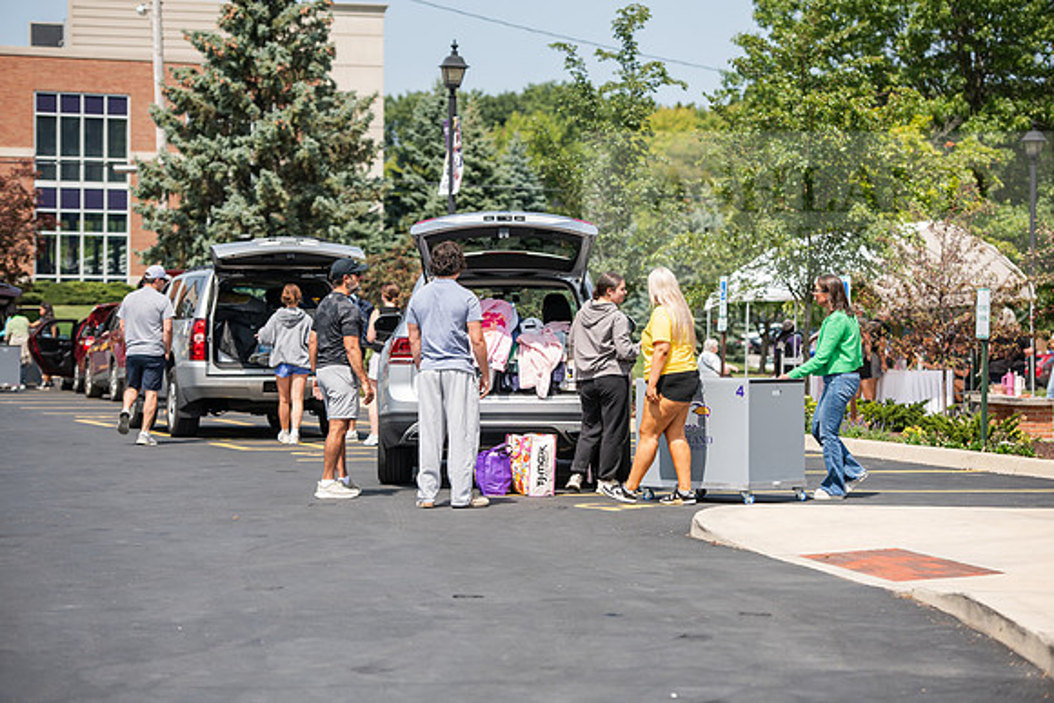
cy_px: 352
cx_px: 527
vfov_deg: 13.0
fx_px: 3075
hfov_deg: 19.5
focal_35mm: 105
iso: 64
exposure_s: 1/500
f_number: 3.5
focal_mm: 105
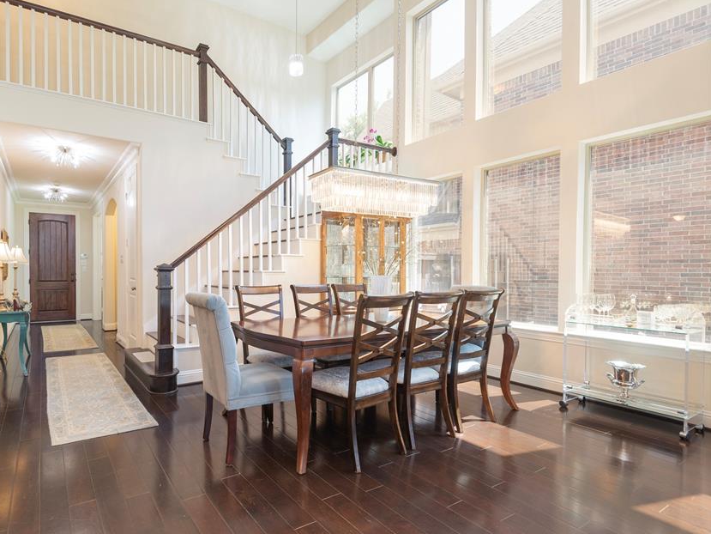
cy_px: 278
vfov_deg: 68.7
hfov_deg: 83.3
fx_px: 390
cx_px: 274
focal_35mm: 19
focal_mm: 16
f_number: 7.1
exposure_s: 1/1.67
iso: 100
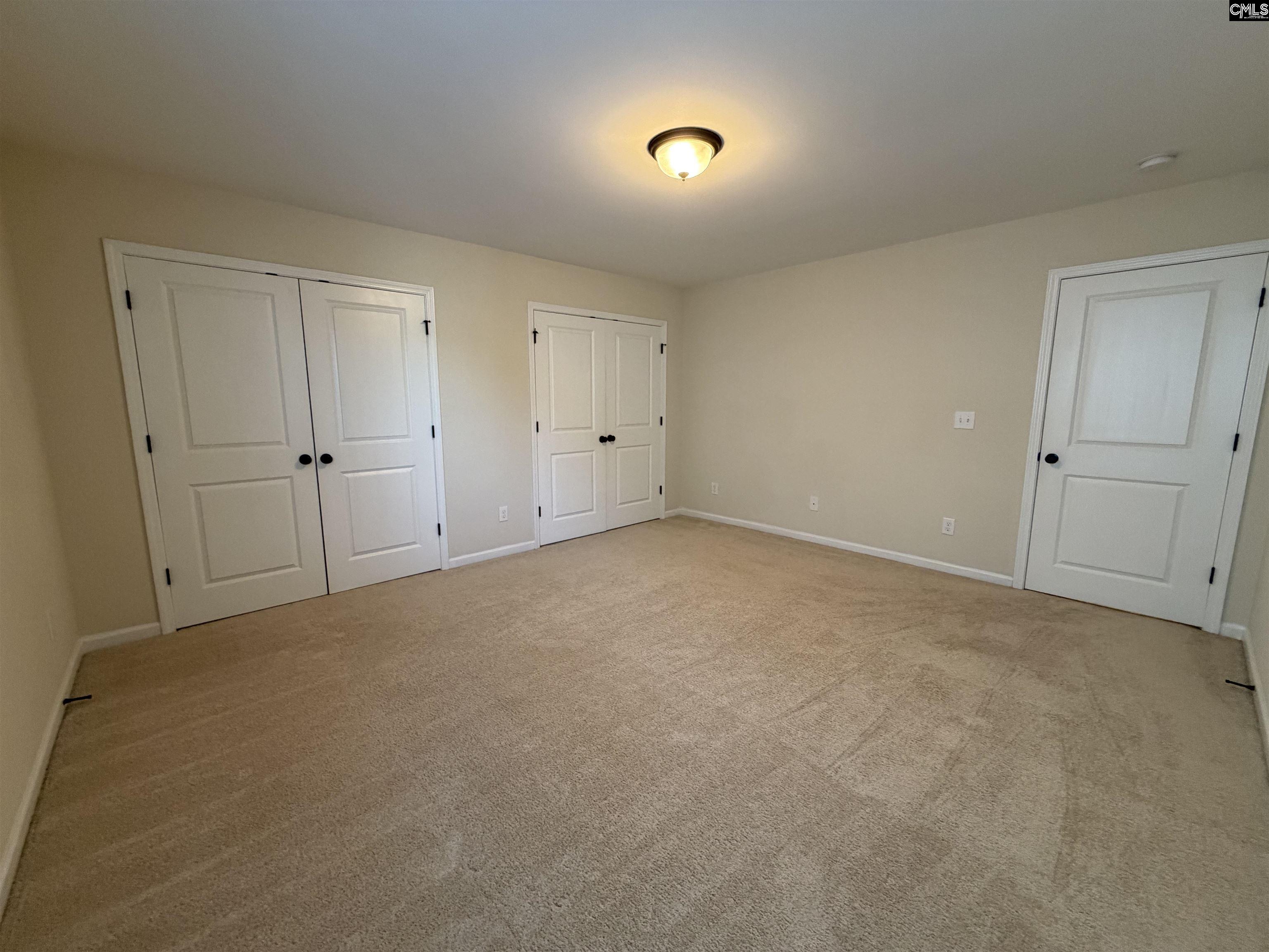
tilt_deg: -8.1
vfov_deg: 85.7
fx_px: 513
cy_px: 476
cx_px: 634
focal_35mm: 14
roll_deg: -0.1
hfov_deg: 102.1
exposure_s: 1/60
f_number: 2.2
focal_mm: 2.22
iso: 320
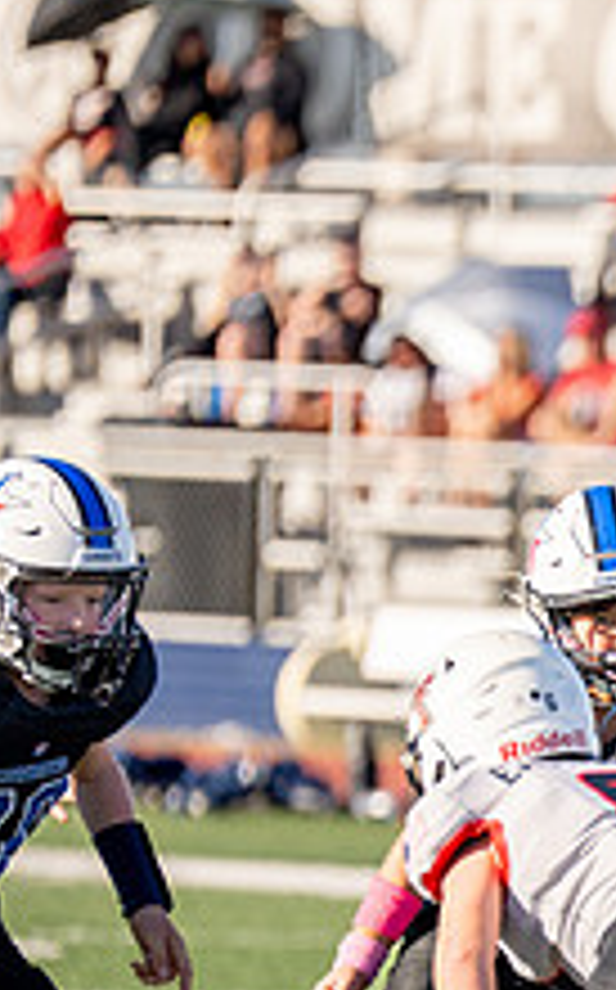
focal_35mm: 672
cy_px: 922
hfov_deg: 1.9
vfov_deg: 3.1
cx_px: 1397
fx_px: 18098
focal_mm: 200
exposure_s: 1/4000
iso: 250
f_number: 2.8
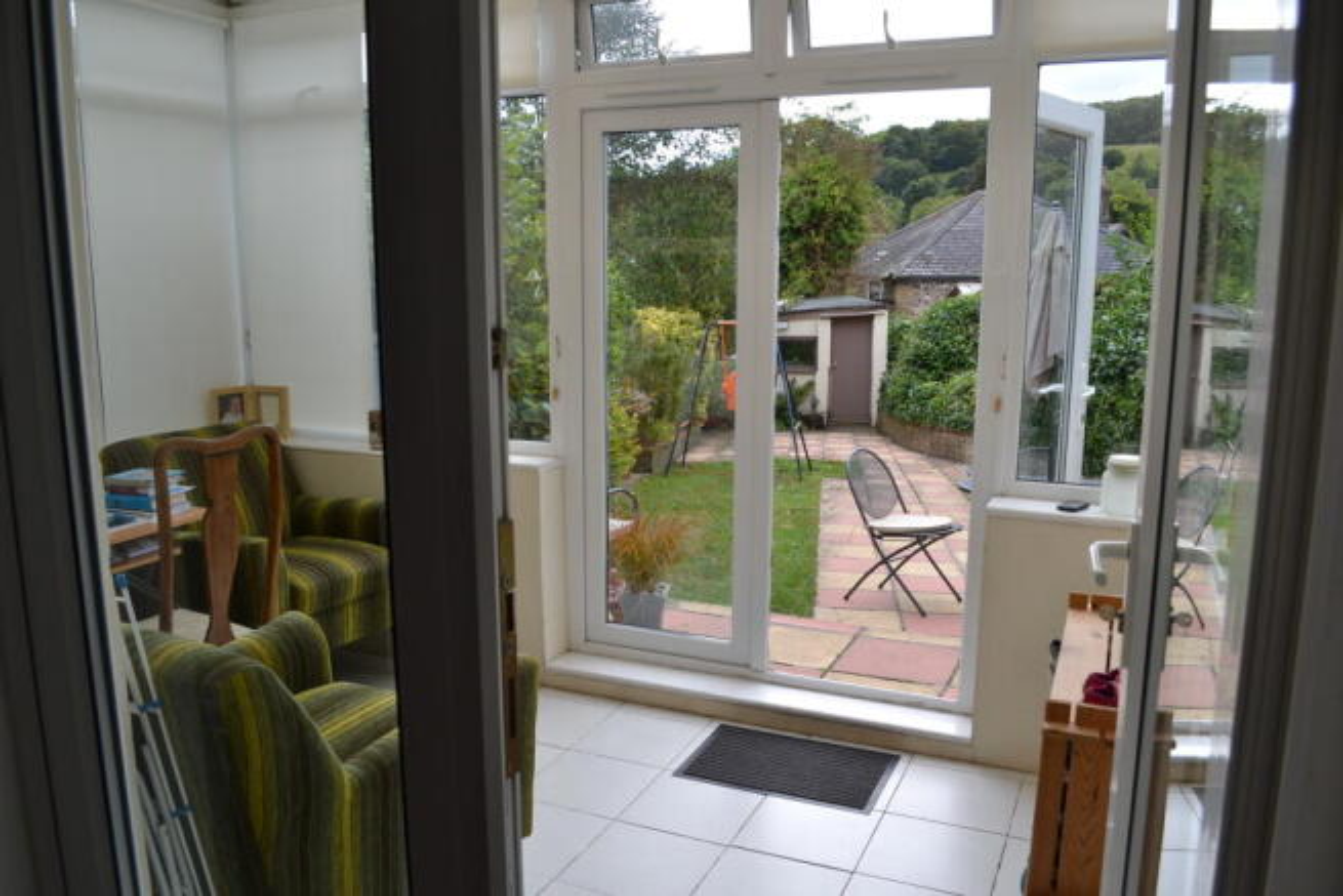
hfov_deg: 67.4
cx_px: 672
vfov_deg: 48.0
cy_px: 448
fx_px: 1007
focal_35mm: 27
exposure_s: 1/160
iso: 100
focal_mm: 18
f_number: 6.3
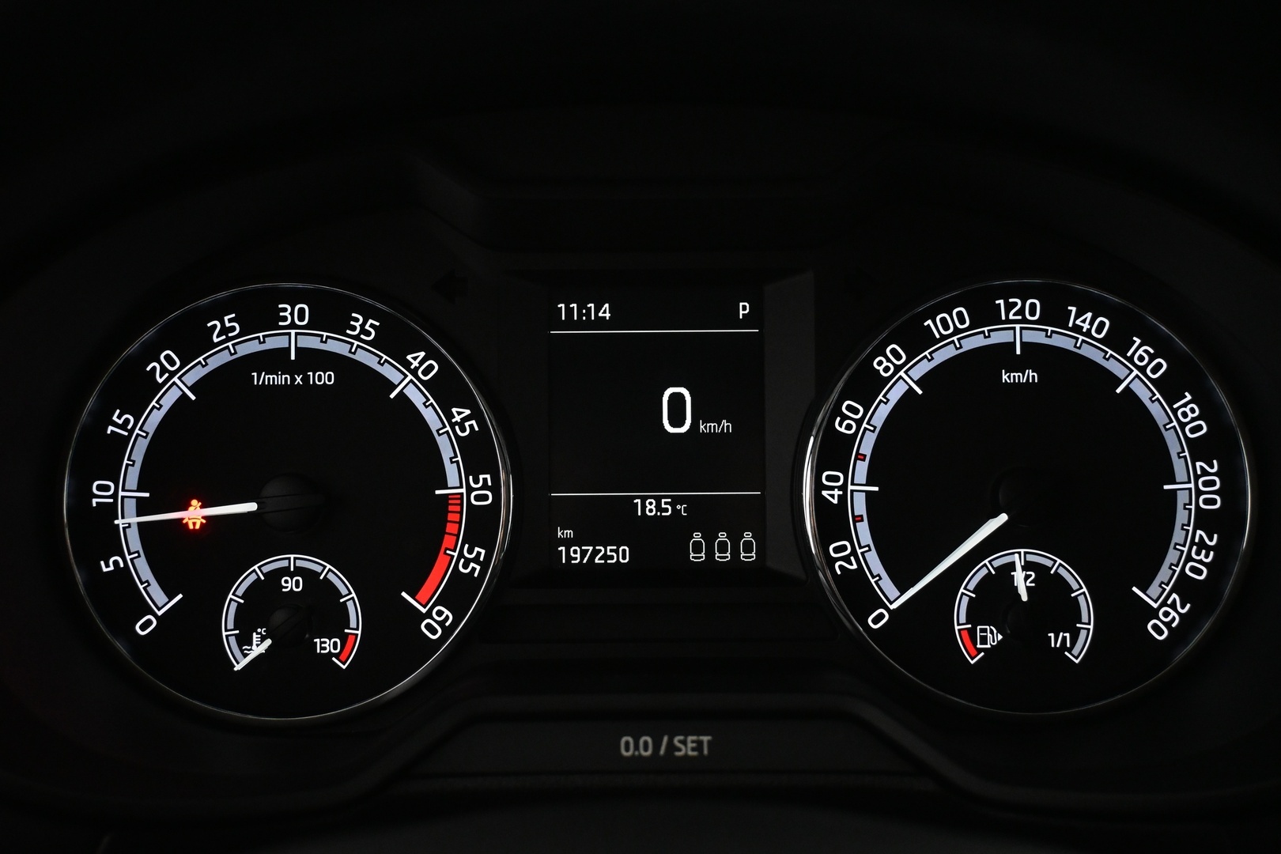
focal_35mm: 49
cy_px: 427
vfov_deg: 27.7
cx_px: 640
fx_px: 1735
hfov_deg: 40.5
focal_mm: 32.5
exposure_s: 1/60
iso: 3600
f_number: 5
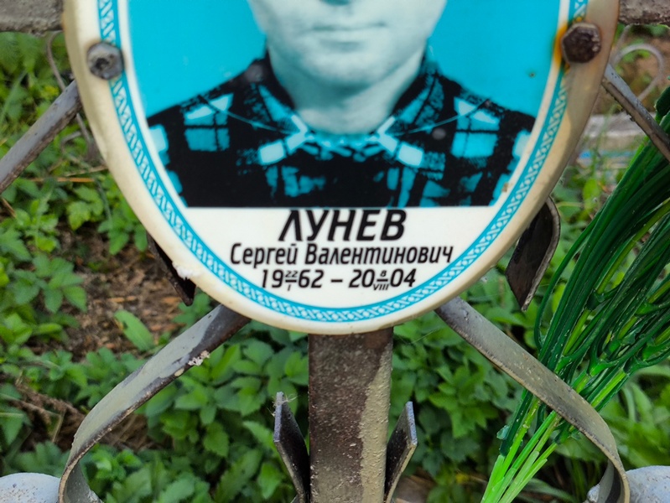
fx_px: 968
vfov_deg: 29.1
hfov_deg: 38.2
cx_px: 335
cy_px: 252
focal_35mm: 50
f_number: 1.7
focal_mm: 4.71
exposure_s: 1/120
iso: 64
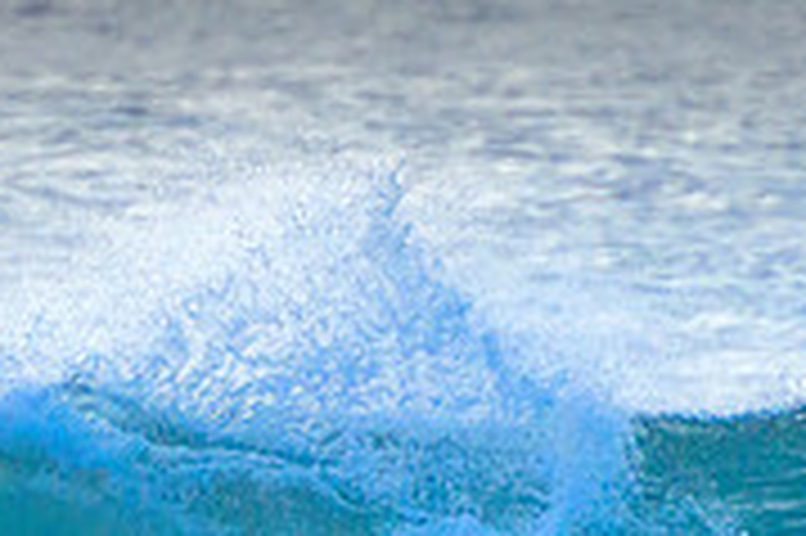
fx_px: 39860
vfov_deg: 0.8
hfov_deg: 1.2
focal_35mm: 1782
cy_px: 537
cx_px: 409
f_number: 5.6
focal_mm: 400
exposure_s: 1/2000
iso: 1250
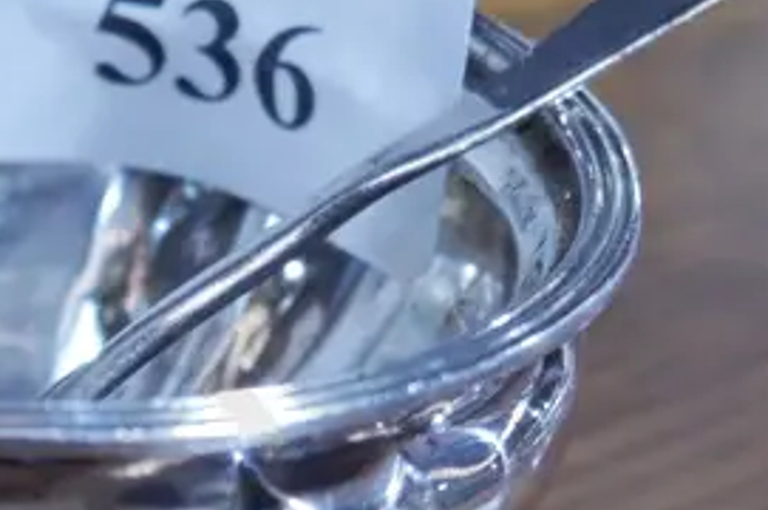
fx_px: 4027
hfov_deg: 10.8
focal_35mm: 189
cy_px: 605
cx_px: 0
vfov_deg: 7.2
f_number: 5.2
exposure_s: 1/60
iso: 800
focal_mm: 24
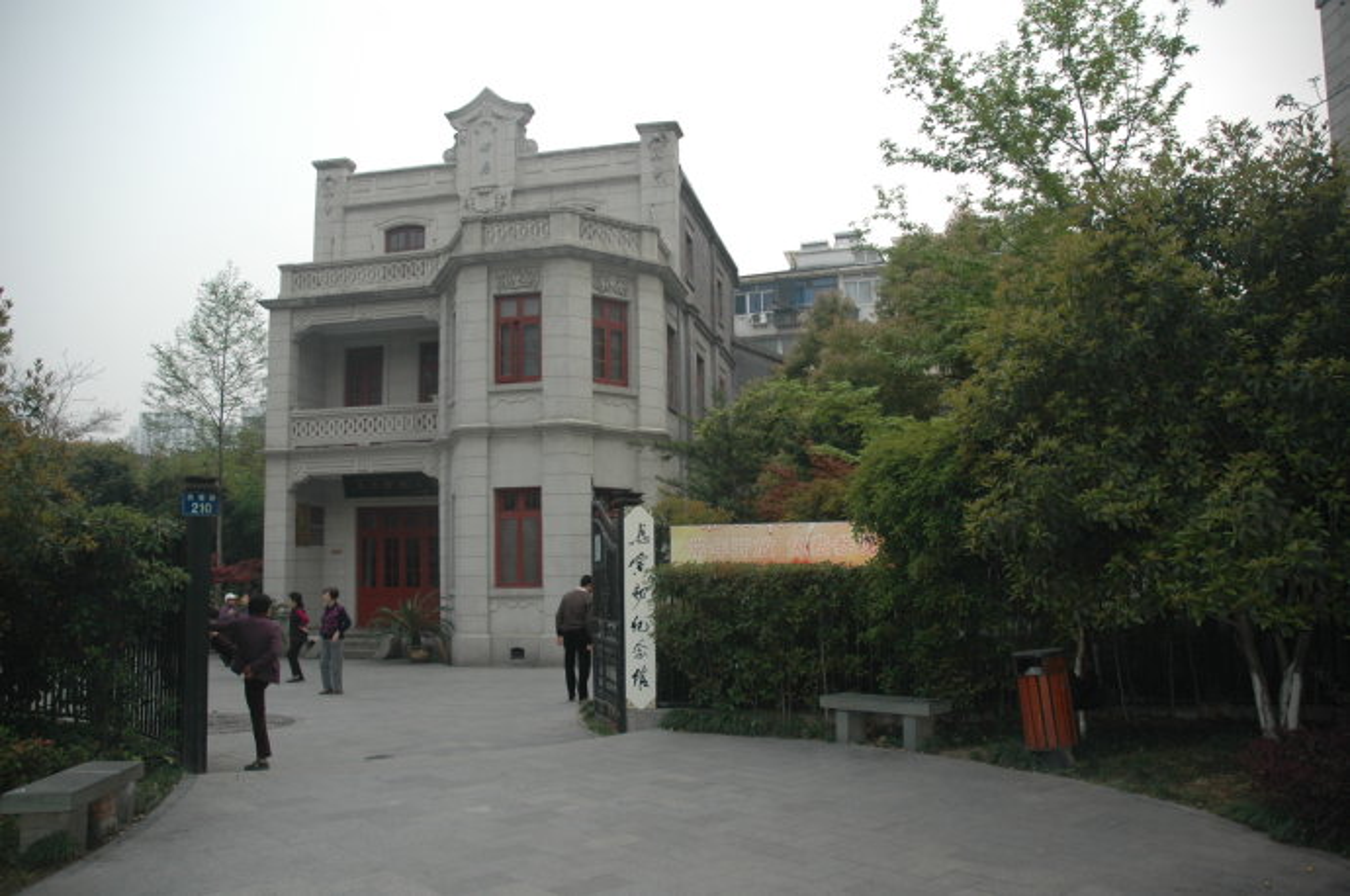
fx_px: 1011
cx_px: 675
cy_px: 448
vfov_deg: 47.8
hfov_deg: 67.5
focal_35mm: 27
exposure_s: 1/200
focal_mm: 18
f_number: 3.5
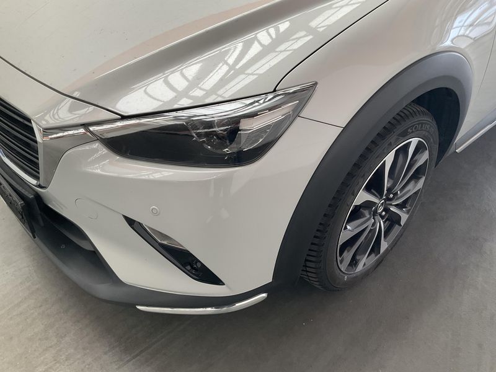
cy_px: 186
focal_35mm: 29
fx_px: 416
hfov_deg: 61.7
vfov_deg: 48.2
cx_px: 248
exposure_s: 1/74
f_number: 1.8
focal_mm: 3
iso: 64
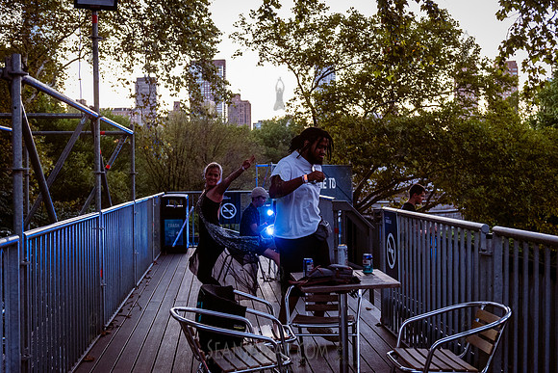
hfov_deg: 43.4
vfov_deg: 29.7
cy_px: 186
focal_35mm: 45
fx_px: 701
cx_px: 279
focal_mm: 44
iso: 4000
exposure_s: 1/400
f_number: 3.2
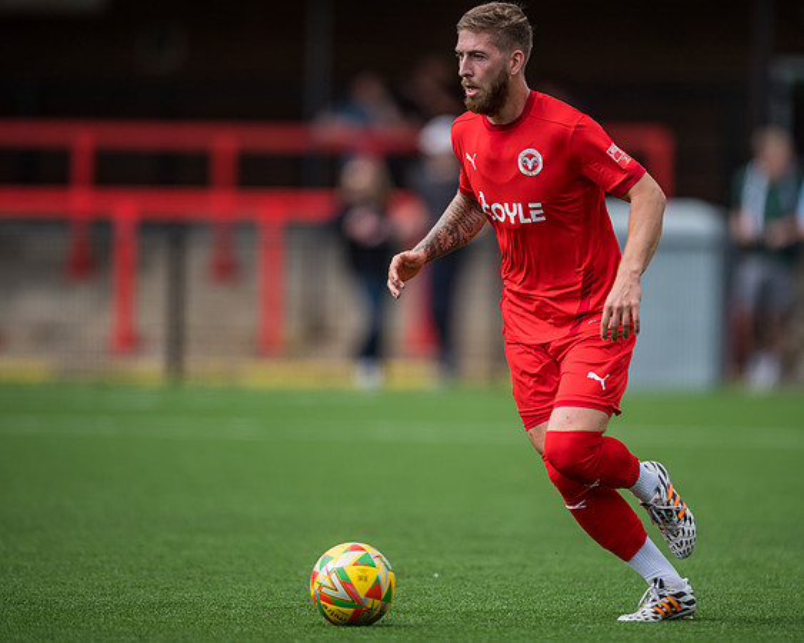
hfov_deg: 4.2
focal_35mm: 459
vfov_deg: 3.4
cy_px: 327
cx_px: 444
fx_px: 10922
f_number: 2.8
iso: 200
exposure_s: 1/2000
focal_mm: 400
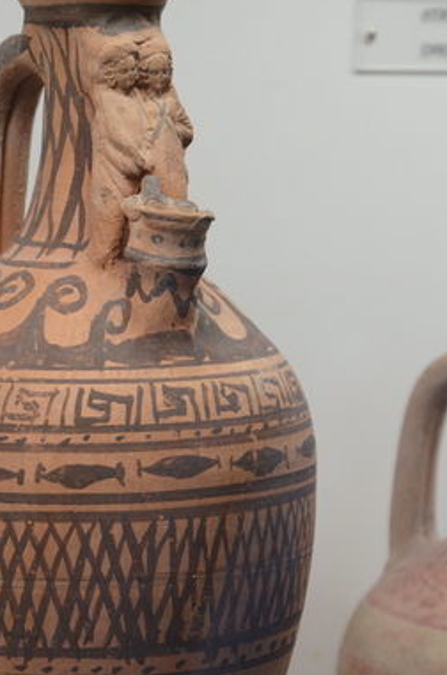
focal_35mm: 136
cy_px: 494
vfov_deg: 15.1
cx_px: 126
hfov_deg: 10.0
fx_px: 2547
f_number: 5
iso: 1000
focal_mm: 52
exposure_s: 1/100
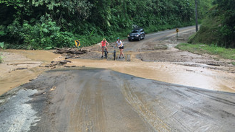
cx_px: 113
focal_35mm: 34
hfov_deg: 58.0
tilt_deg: -6.5
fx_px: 212
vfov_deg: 34.5
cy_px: 50
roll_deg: +2.3
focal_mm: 4.15
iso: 25
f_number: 2.2
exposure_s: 1/127
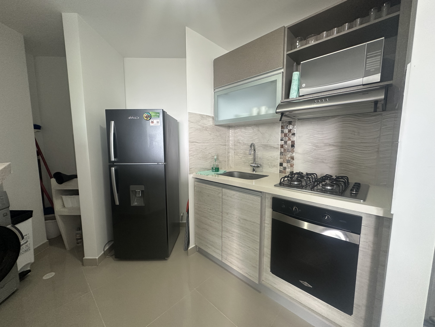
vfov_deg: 85.7
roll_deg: -0.7
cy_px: 164
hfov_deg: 102.1
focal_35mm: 14
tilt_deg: -6.5
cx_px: 218
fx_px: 176
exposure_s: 1/99
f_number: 2.2
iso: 200
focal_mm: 2.22
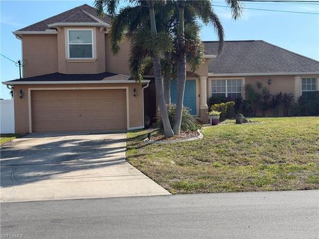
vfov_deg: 30.3
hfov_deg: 39.7
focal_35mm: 48
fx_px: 442
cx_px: 160
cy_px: 120
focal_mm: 6.76
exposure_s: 1/3704
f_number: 1.78
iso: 64
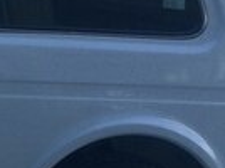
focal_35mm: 143
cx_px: -201
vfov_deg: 10.3
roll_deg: -3.6
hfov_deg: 12.4
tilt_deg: -10.5
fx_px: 928
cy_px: 95
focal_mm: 4.15
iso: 32
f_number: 2.2
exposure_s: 1/201
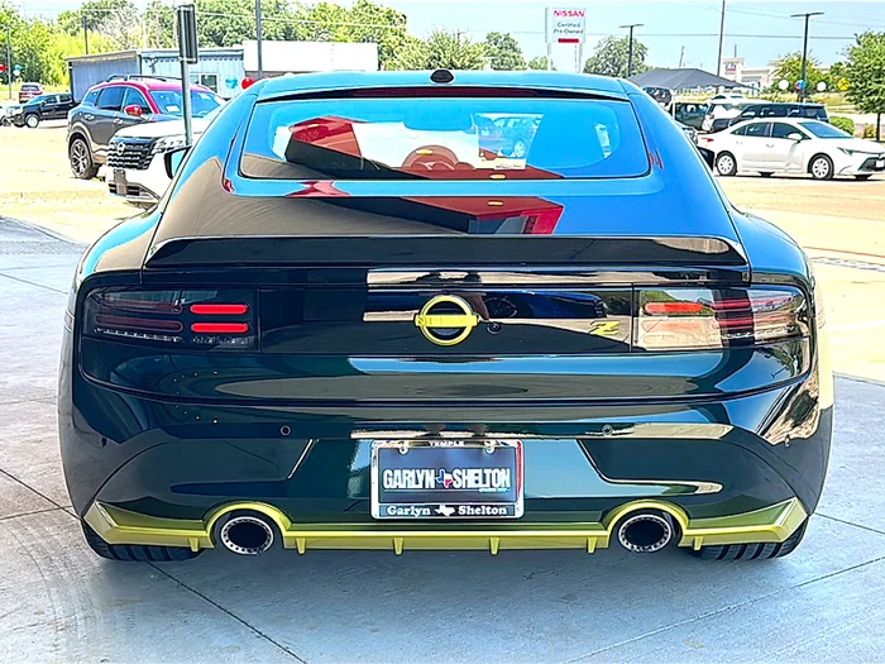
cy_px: 332
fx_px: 1074
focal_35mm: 42
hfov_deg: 44.8
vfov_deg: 34.3
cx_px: 442
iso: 100
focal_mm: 6.86
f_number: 1.78
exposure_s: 1/1592
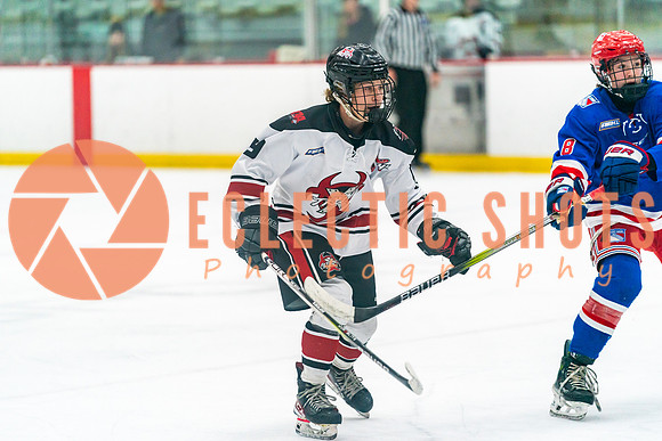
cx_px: 331
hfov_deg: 10.3
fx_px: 3678
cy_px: 220
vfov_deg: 6.9
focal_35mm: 200
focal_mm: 200
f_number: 2.8
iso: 3200
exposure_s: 1/1000
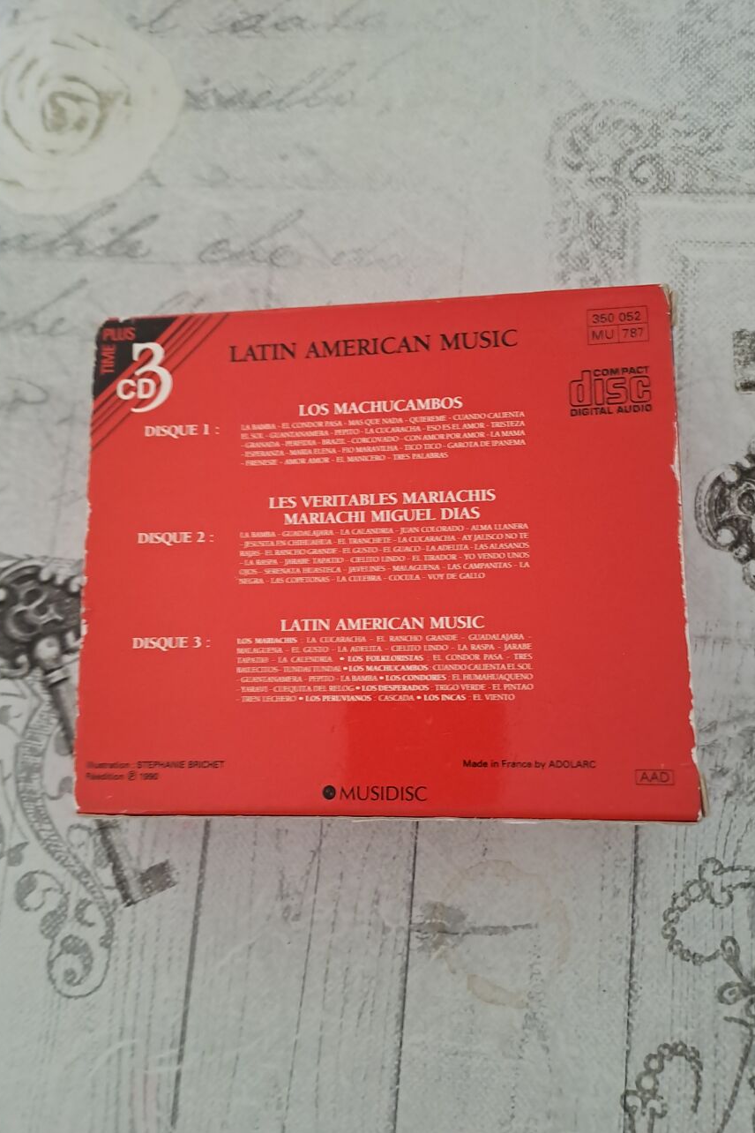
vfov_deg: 67.4
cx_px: 357
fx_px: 849
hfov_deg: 47.9
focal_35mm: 27
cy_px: 587
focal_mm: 4.65
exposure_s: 1/33
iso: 320
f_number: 1.8
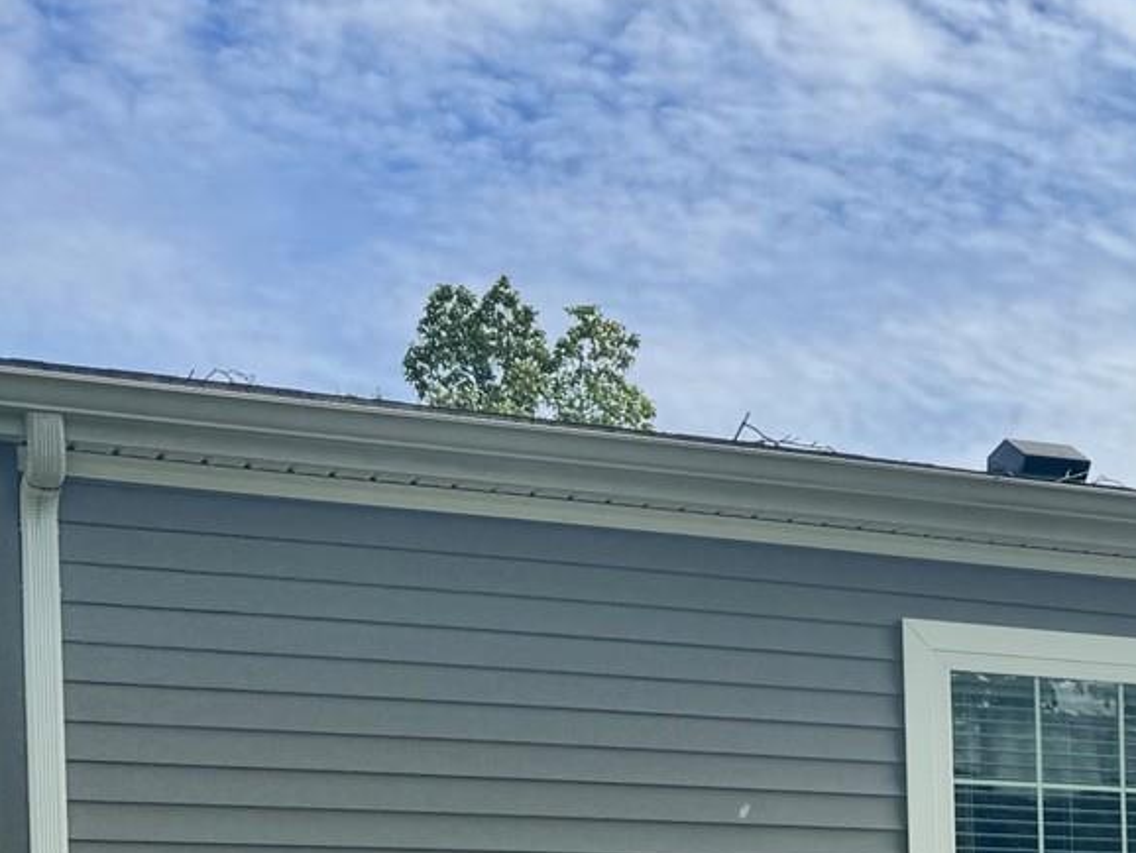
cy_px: 1148
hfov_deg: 20.2
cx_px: 1631
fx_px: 2791
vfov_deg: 16.3
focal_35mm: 85
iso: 80
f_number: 1.78
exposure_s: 1/4608
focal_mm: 6.76
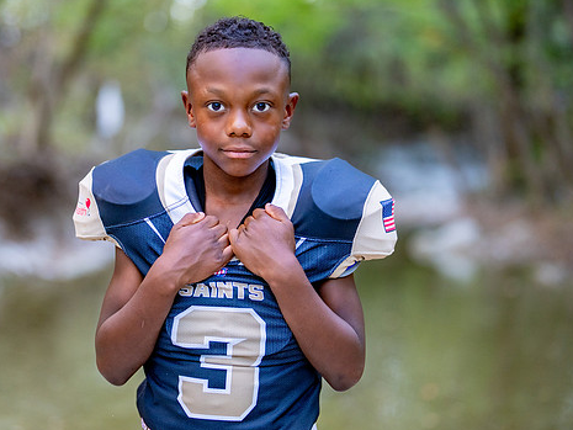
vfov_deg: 18.4
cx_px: 251
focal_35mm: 80
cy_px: 213
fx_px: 1325
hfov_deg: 24.4
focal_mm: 50
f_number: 1.2
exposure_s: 1/400
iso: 500
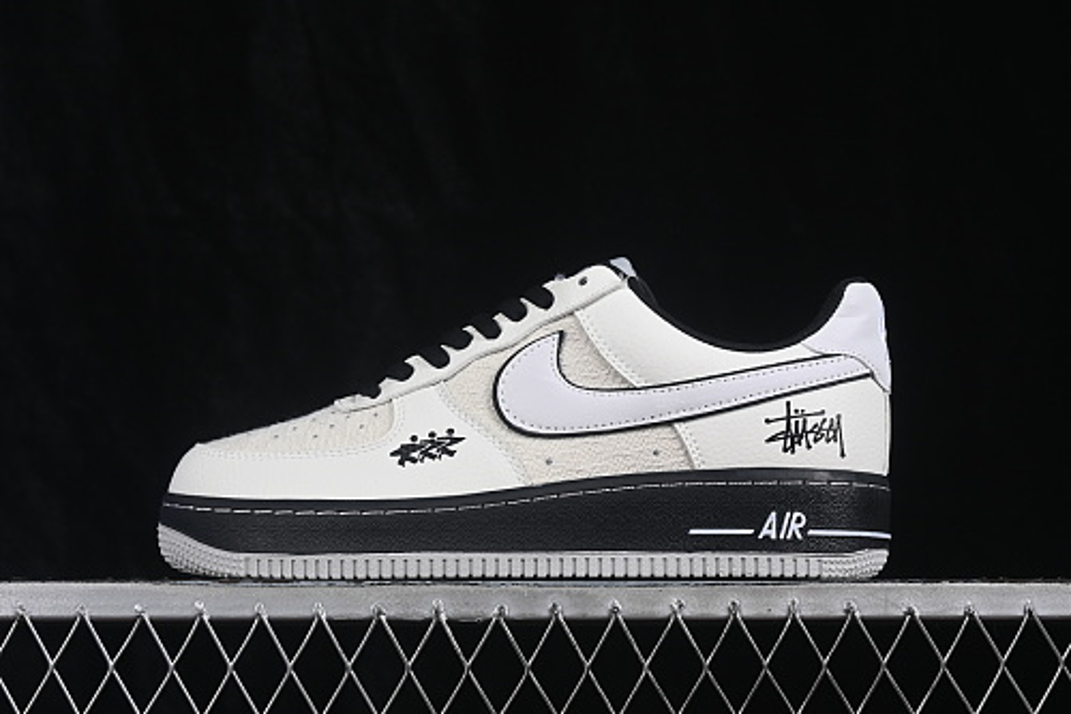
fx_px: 2230
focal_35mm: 75
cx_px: 536
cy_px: 357
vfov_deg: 18.2
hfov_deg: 27.0
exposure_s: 1/80
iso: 160
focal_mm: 50
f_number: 8
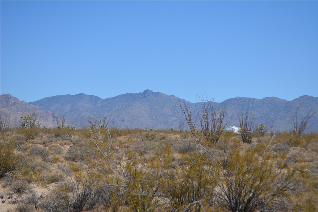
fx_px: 729
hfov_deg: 24.6
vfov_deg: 16.6
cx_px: 159
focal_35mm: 82
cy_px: 106
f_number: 7.1
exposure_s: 1/1600
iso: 400
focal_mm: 55
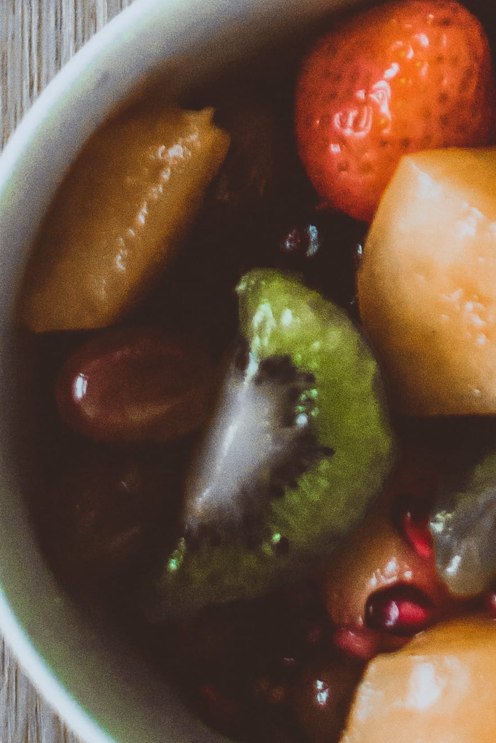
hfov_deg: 5.7
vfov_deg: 8.3
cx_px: 785
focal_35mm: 239
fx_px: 4942
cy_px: -571
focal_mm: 35
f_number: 2.8
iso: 500
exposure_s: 1/200
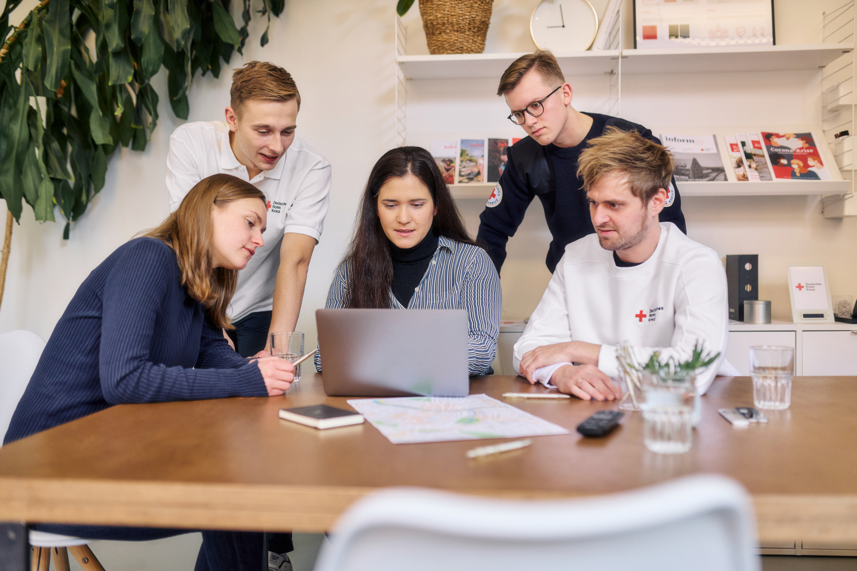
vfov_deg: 37.8
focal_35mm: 35
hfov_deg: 54.4
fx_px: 833
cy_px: 286
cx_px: 428
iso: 1250
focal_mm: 35
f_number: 2
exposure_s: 1/320
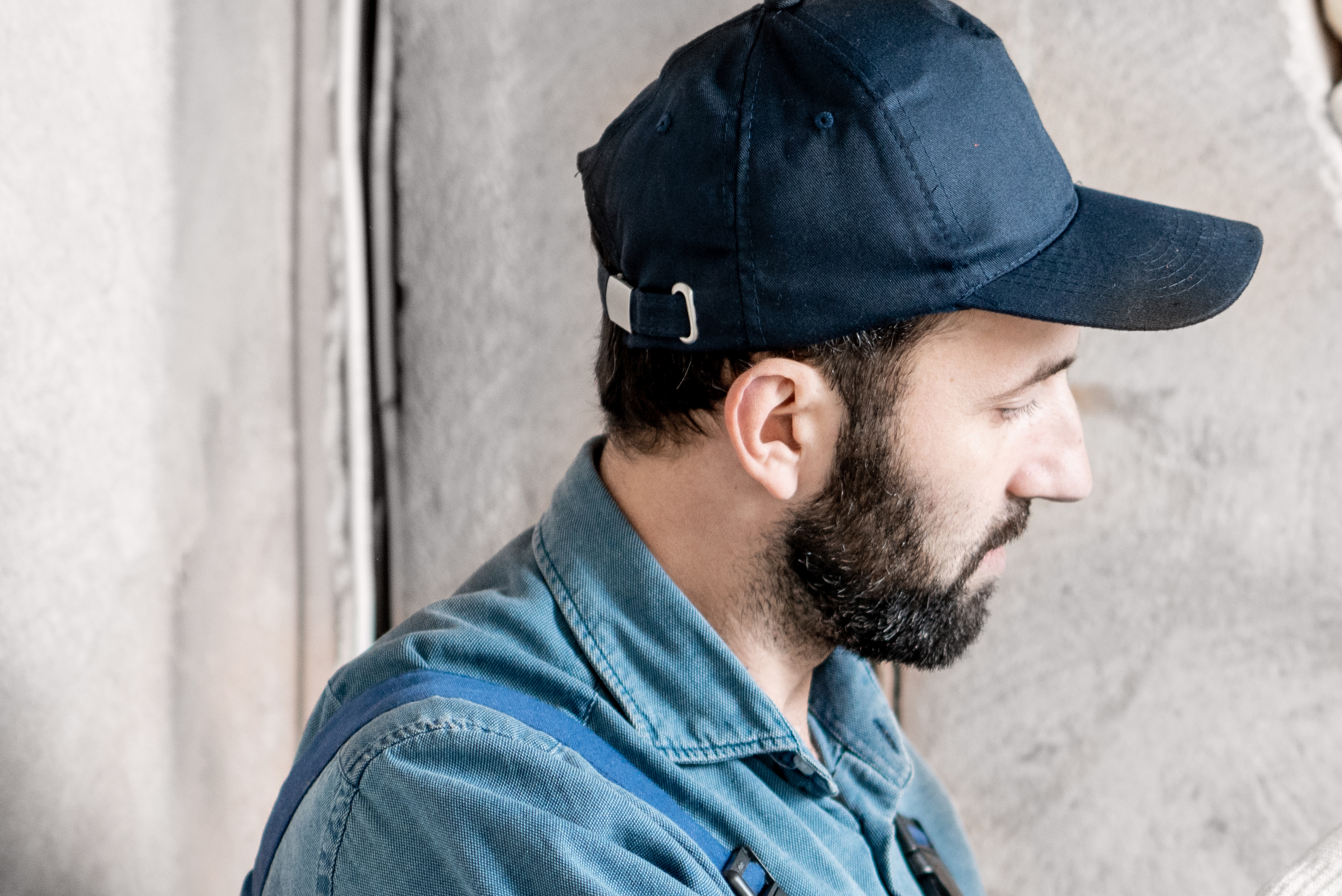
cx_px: 1587
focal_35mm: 235
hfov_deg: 8.7
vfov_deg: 5.8
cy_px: 1094
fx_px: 8763
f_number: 2.5
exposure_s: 1/160
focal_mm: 85
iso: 400
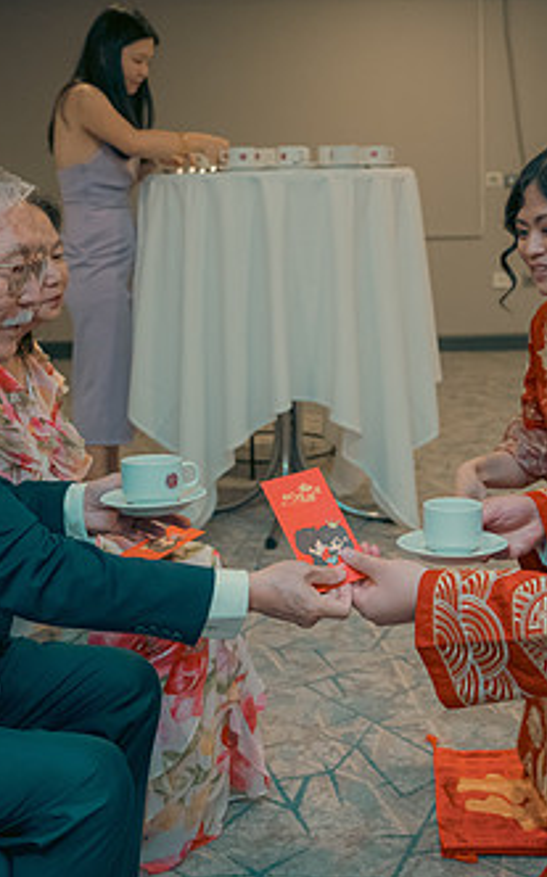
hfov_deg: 22.7
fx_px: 1362
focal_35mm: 57
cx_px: 301
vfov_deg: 35.7
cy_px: 421
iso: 2500
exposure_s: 1/160
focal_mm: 32
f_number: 3.5
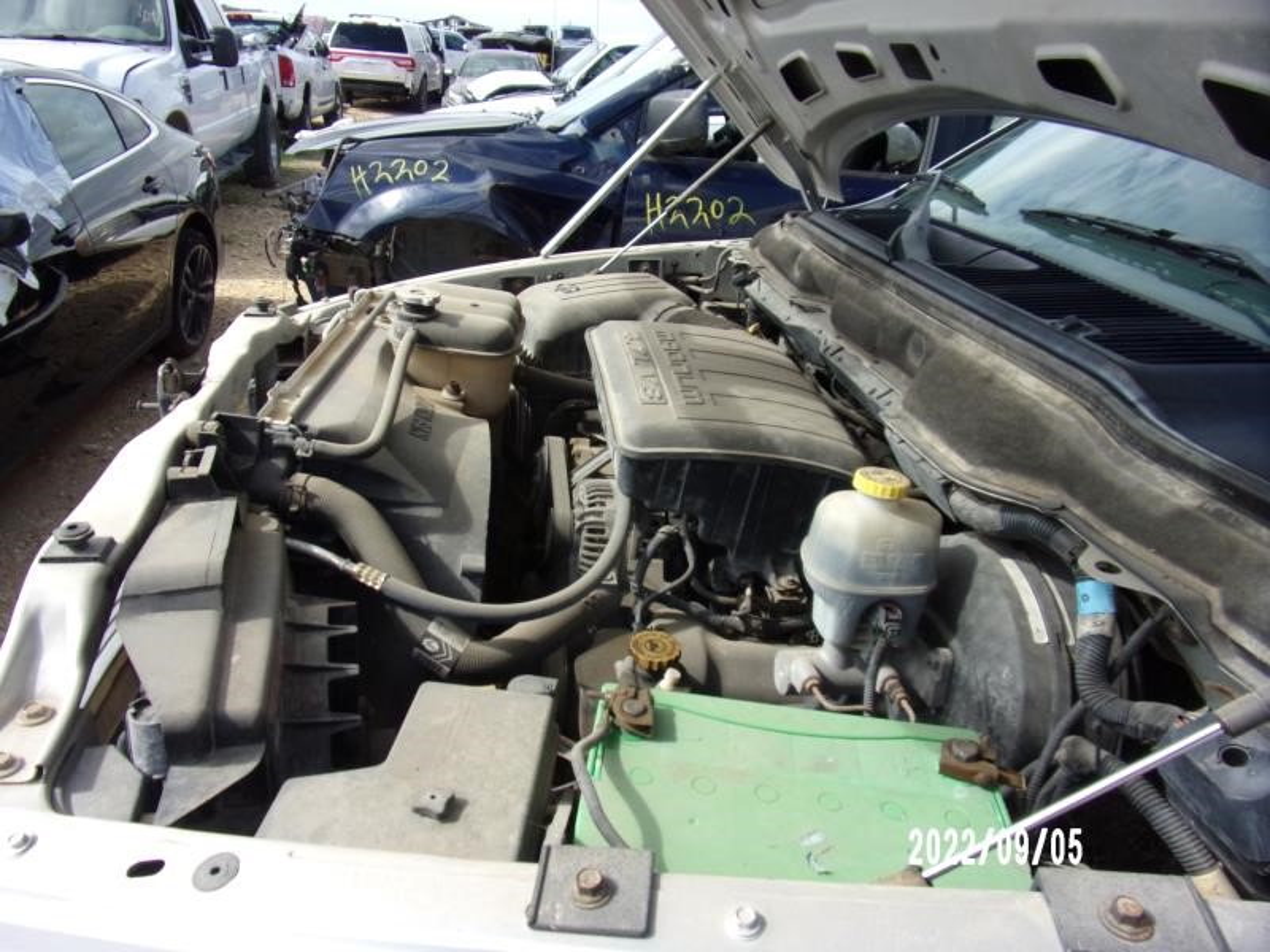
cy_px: 476
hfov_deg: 71.6
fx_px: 881
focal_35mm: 24
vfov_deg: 56.8
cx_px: 635
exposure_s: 1/600
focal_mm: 4.3
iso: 80
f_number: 3.3
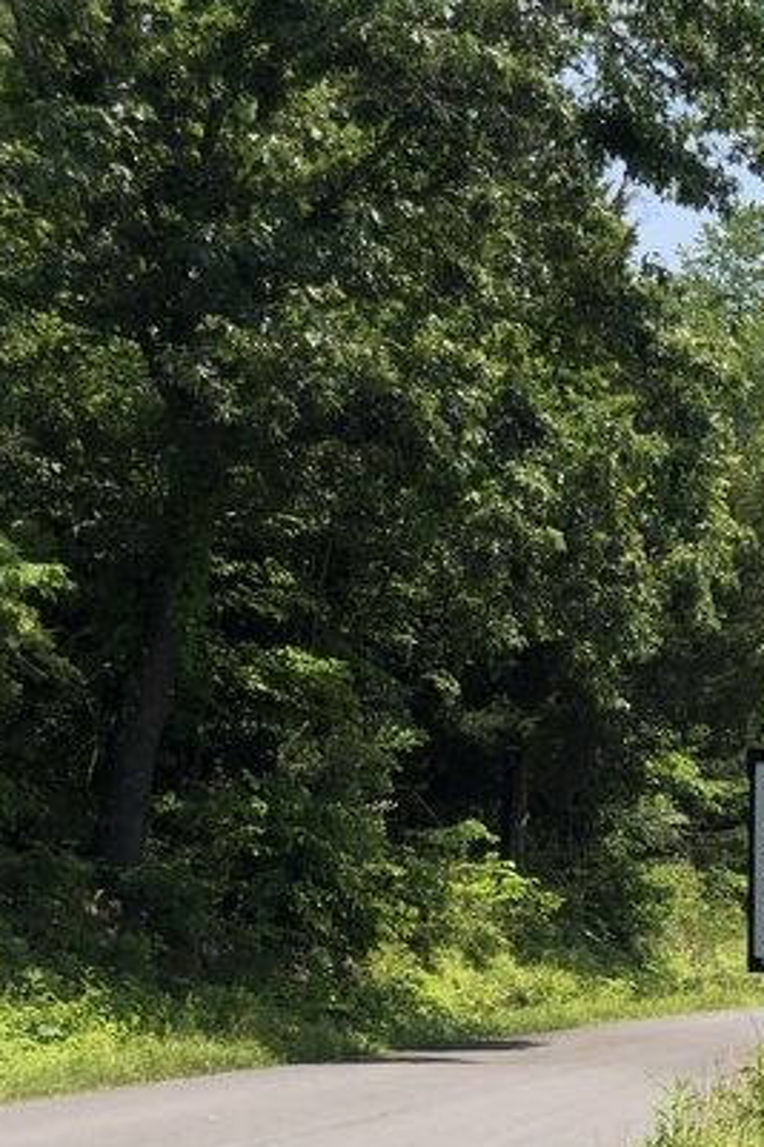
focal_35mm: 108
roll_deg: +0.3
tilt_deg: +4.5
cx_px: 1125
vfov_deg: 18.9
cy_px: 804
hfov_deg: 12.1
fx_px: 3441
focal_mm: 6
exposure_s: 1/1021
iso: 16
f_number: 2.4
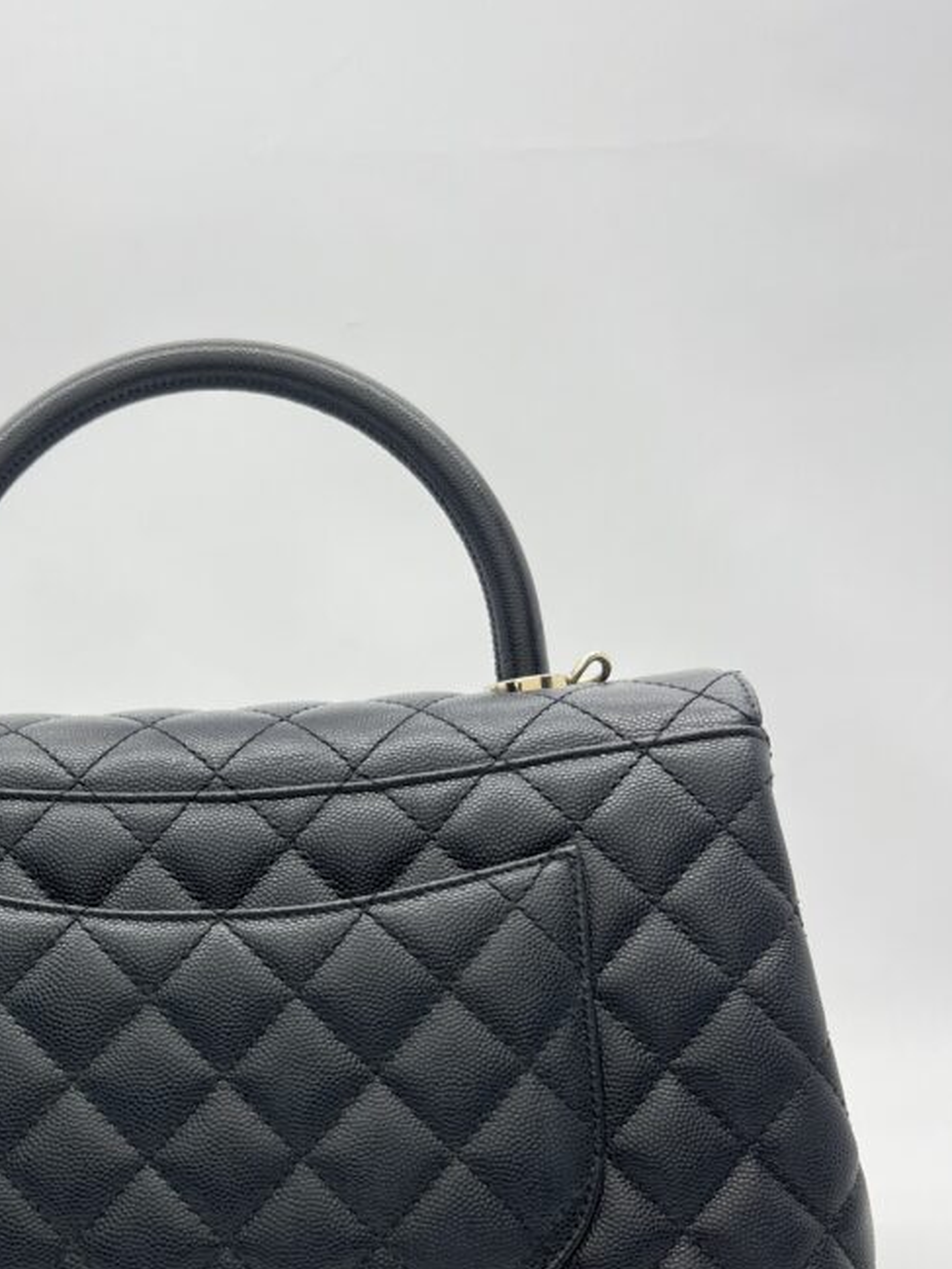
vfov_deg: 44.7
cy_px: 901
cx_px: 260
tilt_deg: -3.8
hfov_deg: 34.5
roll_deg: +0.9
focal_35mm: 41
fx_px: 1503
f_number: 1.5
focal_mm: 5.7
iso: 32
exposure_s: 1/106
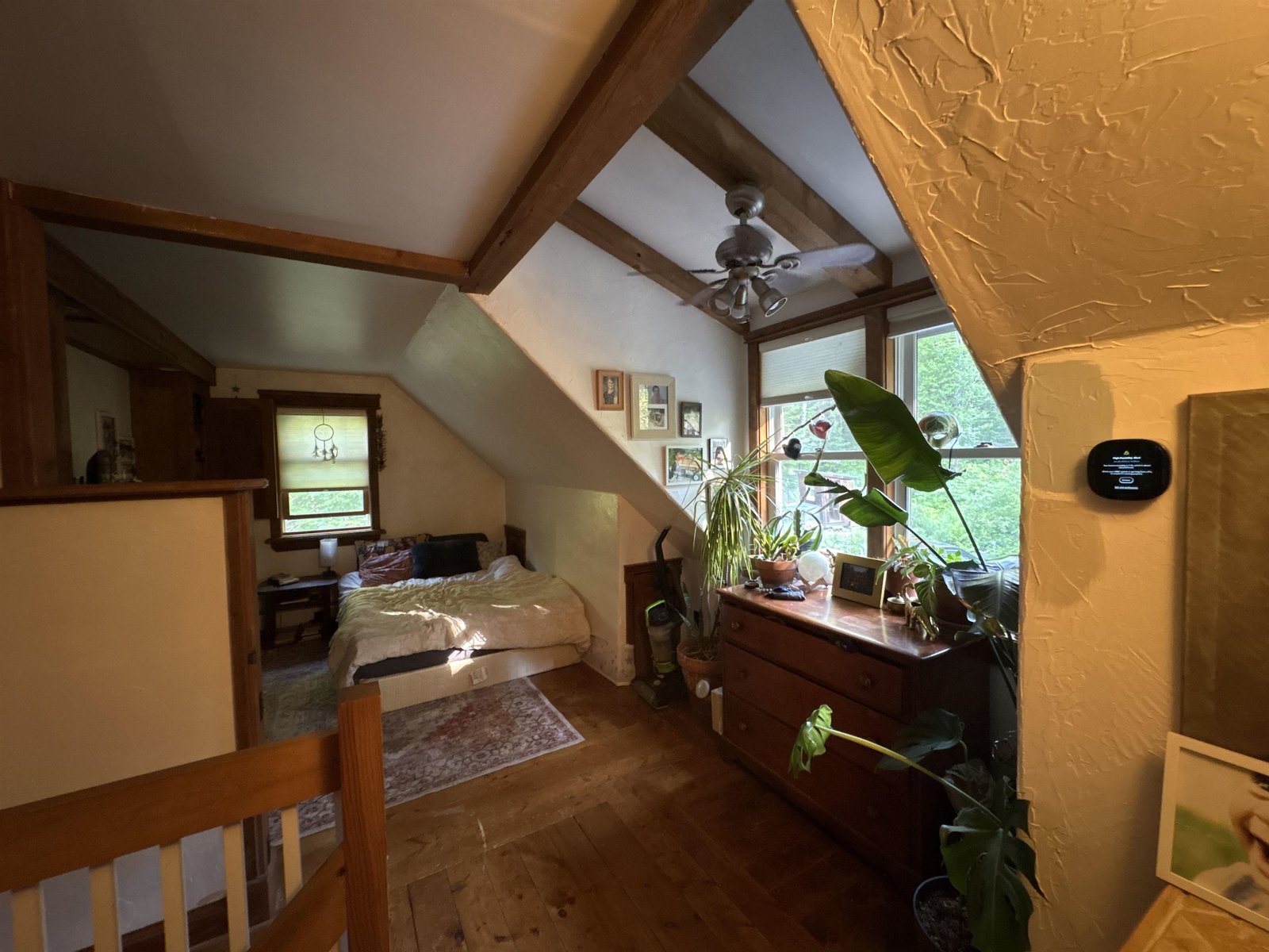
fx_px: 513
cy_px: 476
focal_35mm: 14
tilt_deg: -1.9
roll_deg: +1.6
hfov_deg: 102.1
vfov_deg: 85.7
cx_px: 634
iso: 640
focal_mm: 2.22
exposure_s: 1/40
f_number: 2.2
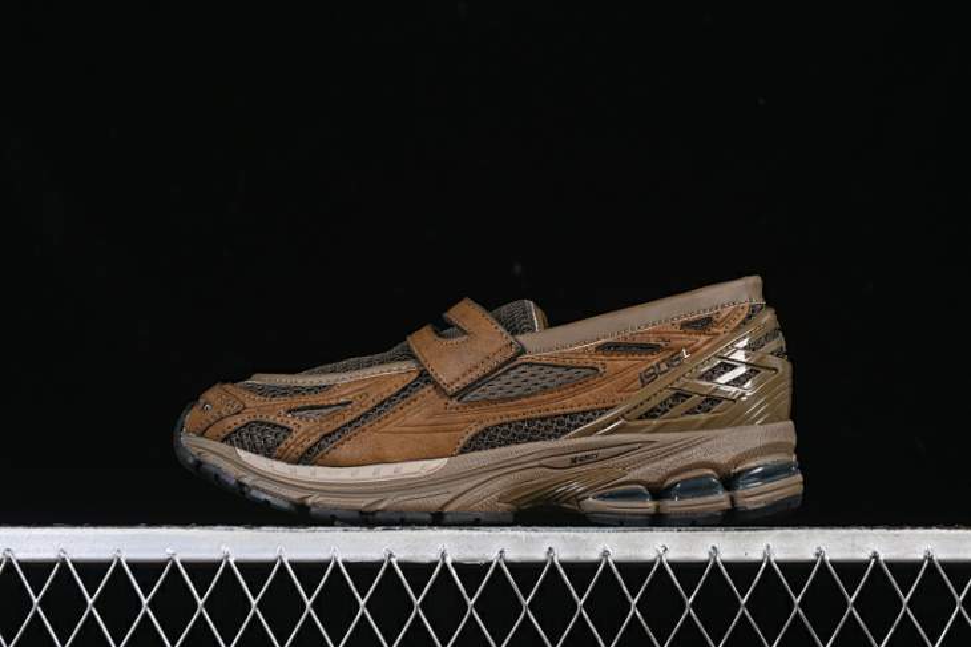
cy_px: 324
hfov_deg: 27.0
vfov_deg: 18.2
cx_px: 486
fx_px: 2022
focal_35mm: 75
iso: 160
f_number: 6.3
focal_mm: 50
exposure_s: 1/60
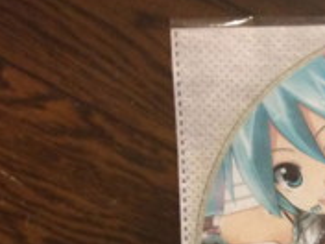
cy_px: 290
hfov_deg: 15.7
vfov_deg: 12.2
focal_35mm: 119
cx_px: 434
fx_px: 1117
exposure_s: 1/20
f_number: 2.4
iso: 320
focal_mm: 4.28
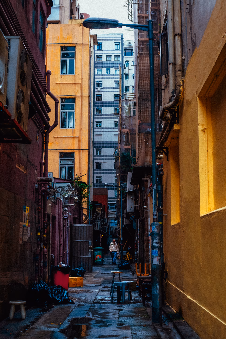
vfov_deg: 39.6
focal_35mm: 50
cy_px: 170
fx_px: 471
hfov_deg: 27.0
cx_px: 113
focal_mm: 50
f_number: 5
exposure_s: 1/200
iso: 500
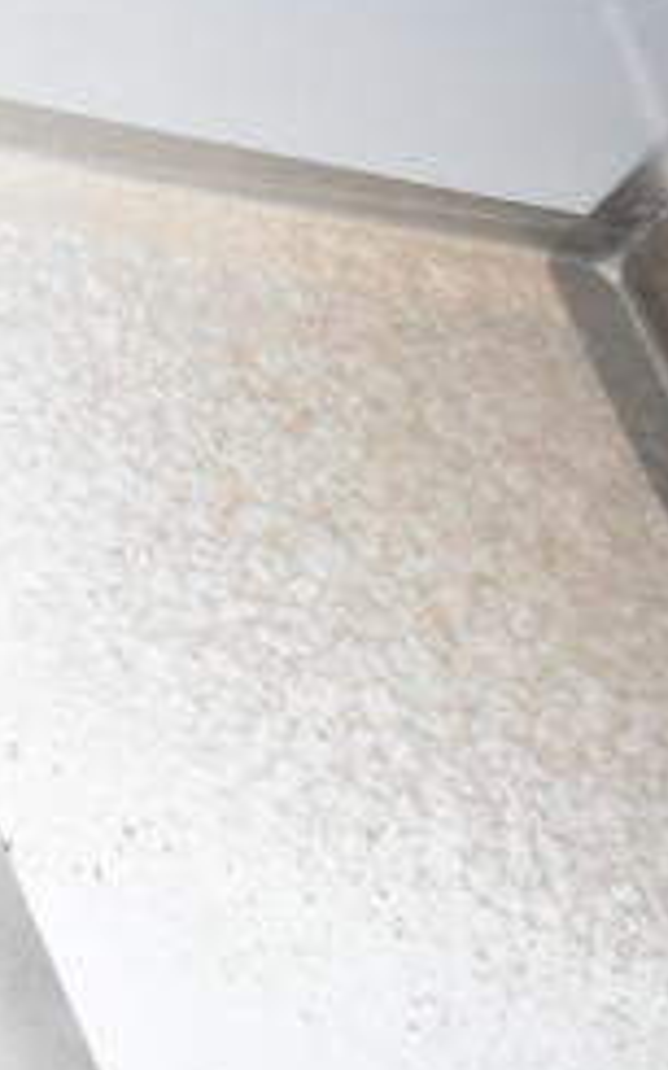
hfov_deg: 10.0
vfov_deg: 17.1
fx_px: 3556
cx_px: -642
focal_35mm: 122
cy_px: 727
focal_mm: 32
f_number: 5.6
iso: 1600
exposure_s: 1/4000
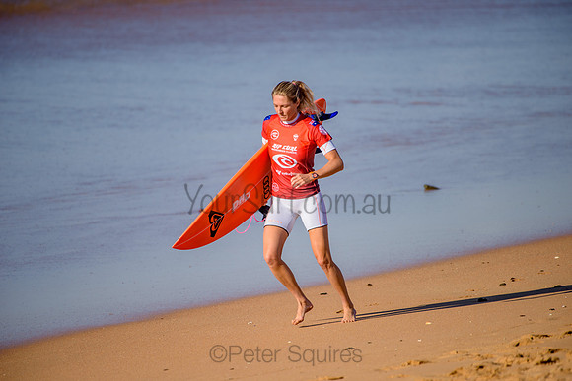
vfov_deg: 2.8
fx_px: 7946
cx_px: 286
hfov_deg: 4.1
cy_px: 190
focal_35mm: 500
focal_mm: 500
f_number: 5.6
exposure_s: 1/1600
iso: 200
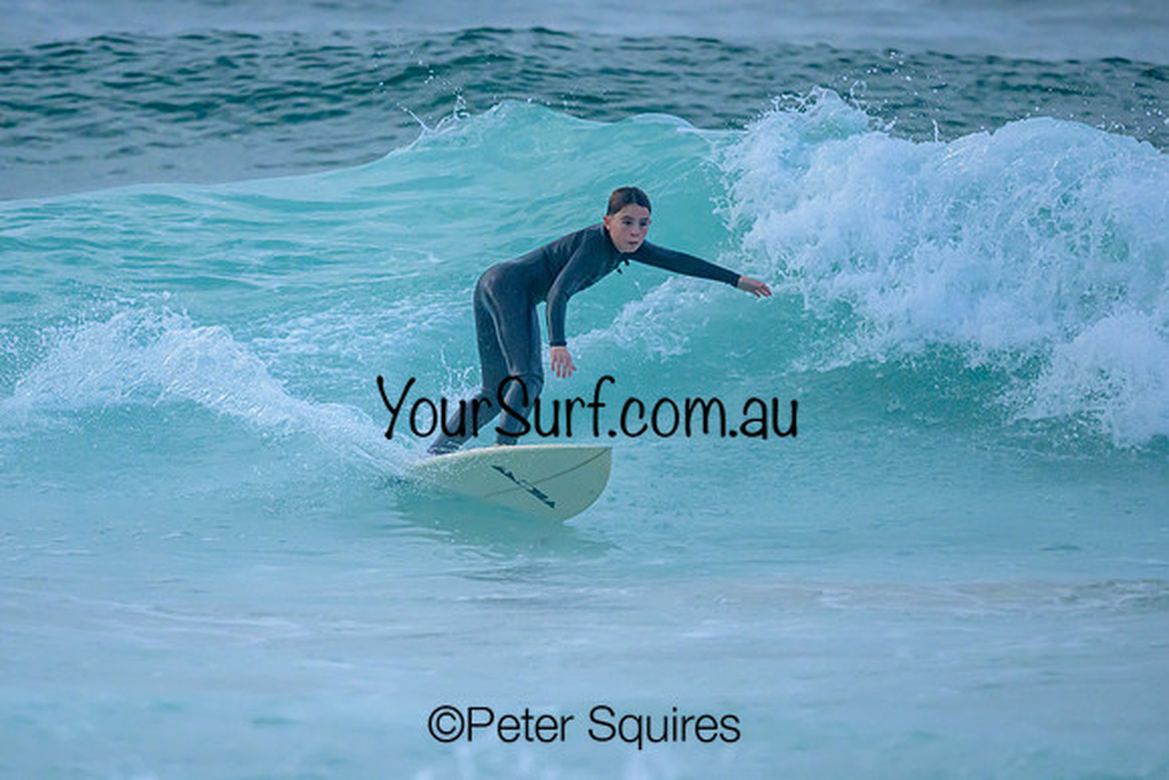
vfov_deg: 1.3
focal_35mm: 1054
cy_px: 391
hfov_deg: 2.0
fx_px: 34245
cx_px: 399
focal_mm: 800
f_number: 6.3
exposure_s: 1/2000
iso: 2500
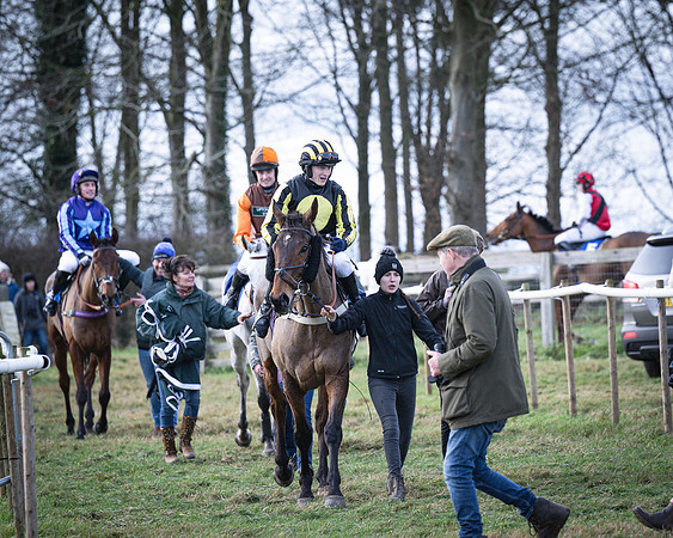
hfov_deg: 6.9
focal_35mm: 278
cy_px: 269
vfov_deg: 5.6
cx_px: 404
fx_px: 5541
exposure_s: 1/1000
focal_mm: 165
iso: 800
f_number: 4
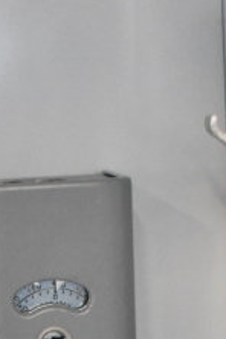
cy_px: 578
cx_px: 20
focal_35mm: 179
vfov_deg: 10.9
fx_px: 1686
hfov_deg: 7.6
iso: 6400
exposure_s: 1/125
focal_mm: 29
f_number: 5.6
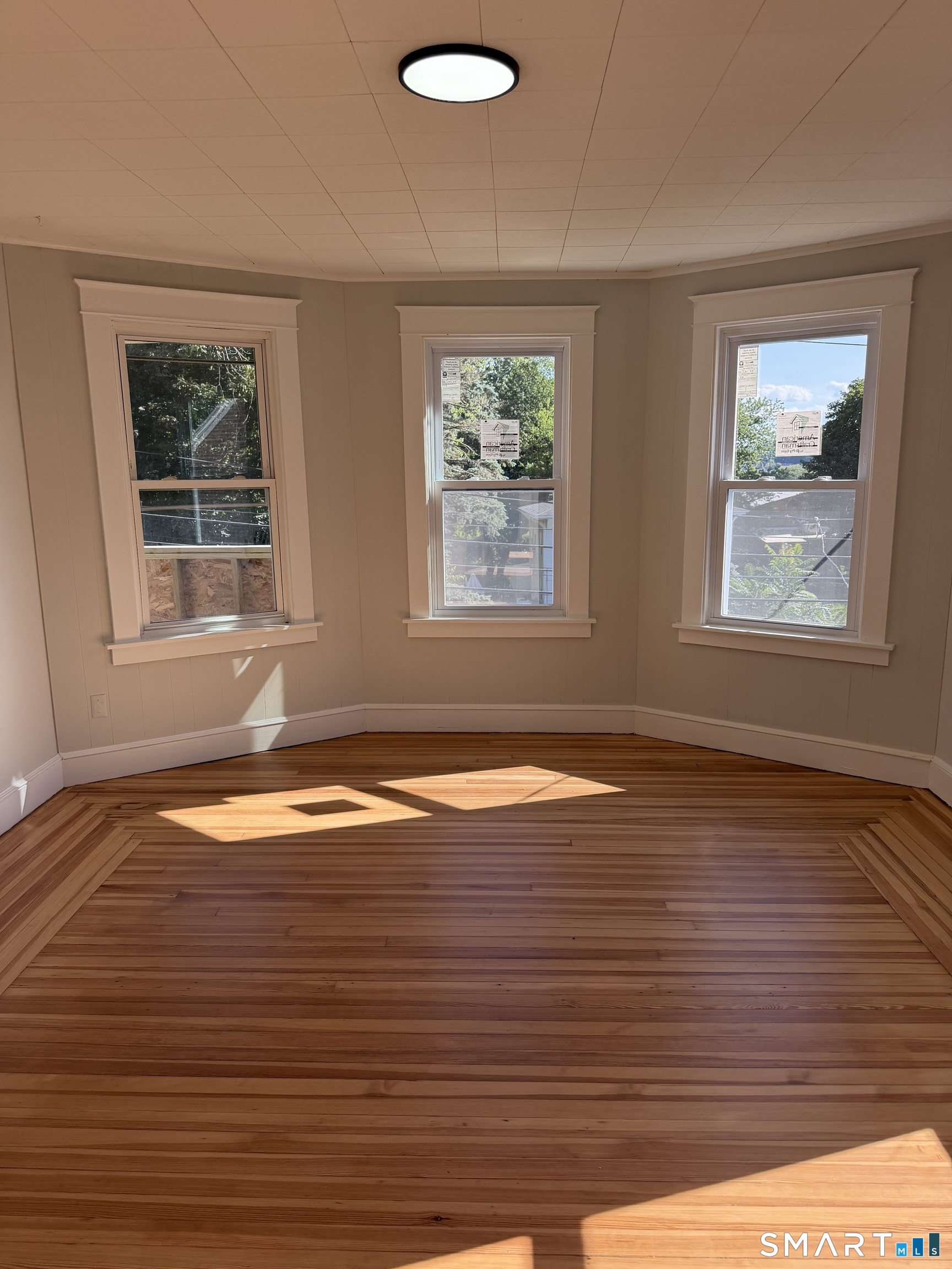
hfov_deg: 56.8
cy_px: 634
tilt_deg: -8.8
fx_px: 880
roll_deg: +2.0
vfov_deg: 71.6
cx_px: 476
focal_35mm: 24
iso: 100
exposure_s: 1/765
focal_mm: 6.76
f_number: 1.78
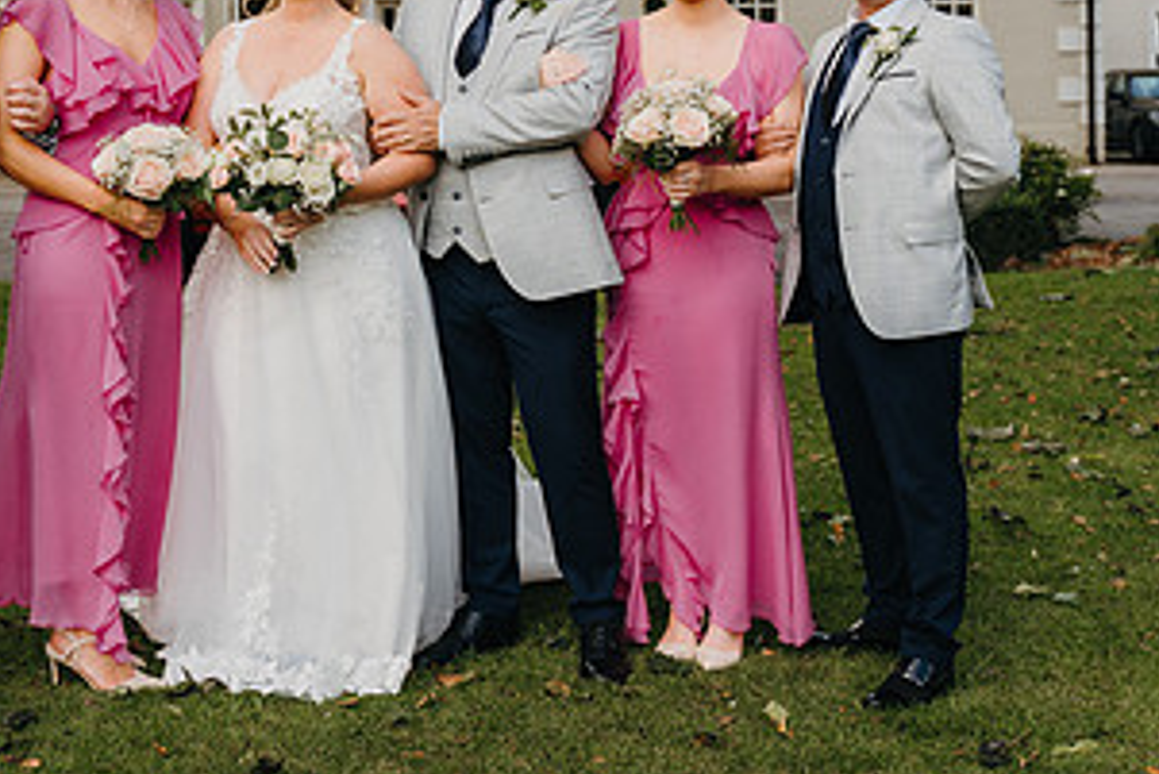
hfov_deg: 32.4
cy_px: 161
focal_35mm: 62
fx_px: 1997
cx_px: 554
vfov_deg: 21.7
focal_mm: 28
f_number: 2.8
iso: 125
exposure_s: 1/500
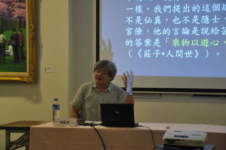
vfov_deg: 13.0
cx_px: 113
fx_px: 658
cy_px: 75
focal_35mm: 105
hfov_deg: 19.5
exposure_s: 1/30
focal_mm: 70
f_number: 5.3
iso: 1600
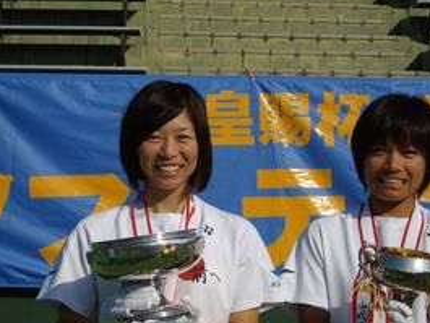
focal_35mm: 123
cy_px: 200
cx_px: 281
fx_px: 1529
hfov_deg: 16.0
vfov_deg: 12.1
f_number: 9.5
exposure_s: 1/400
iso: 80
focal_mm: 15.3
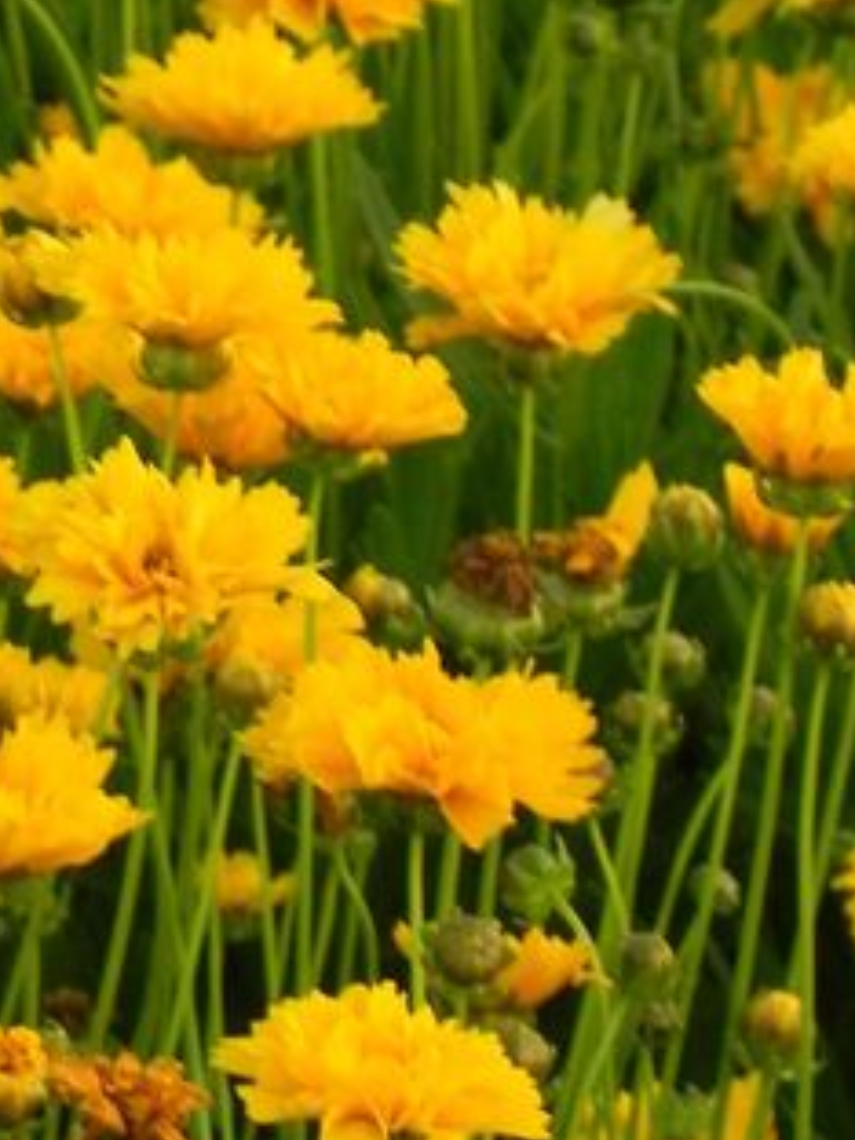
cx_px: -150
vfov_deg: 4.2
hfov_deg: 3.1
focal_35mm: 472
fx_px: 15544
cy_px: 380
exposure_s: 1/25
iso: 160
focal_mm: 32.7
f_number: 5
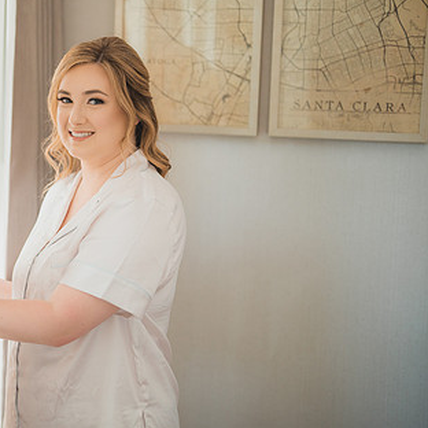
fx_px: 1105
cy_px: 171
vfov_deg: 21.9
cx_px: 49
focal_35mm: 79
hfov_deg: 21.5
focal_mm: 50
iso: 400
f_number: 1.2
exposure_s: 1/250
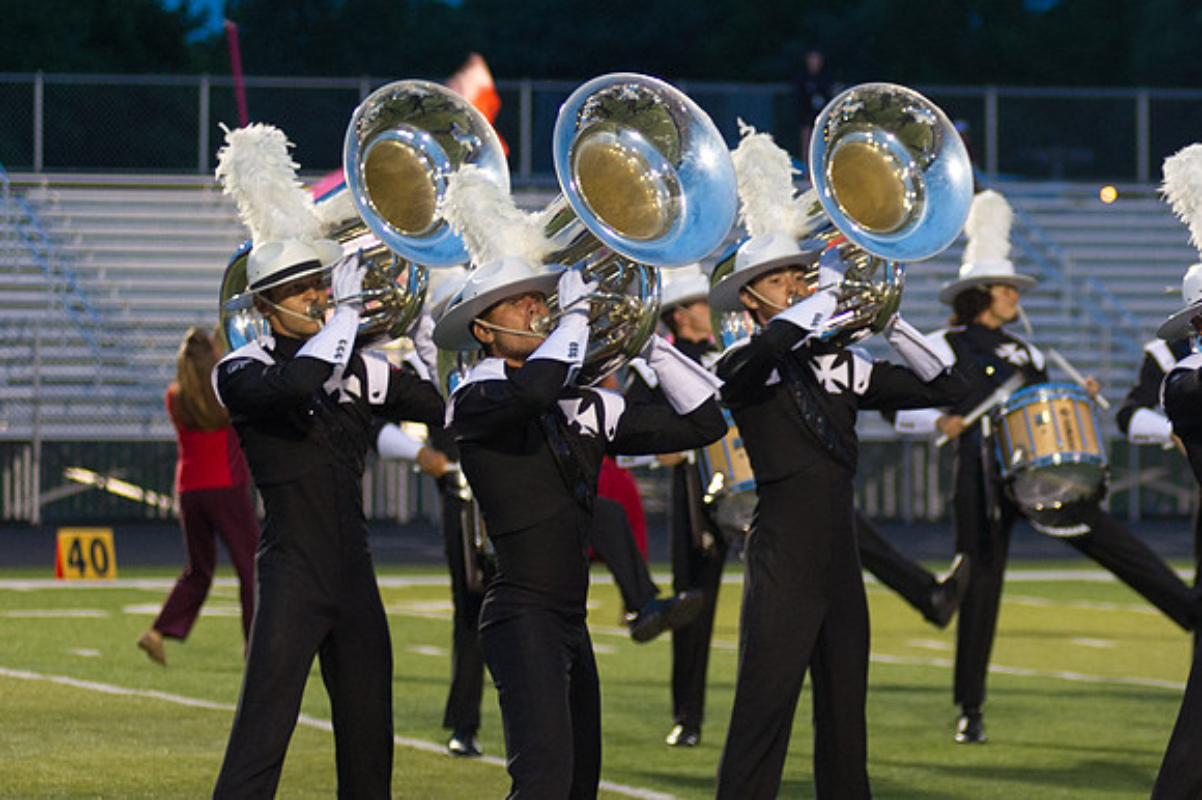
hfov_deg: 9.1
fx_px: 7488
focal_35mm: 224
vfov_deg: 6.1
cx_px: 1289
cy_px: 273
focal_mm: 100
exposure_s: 1/160
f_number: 2.8
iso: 1800
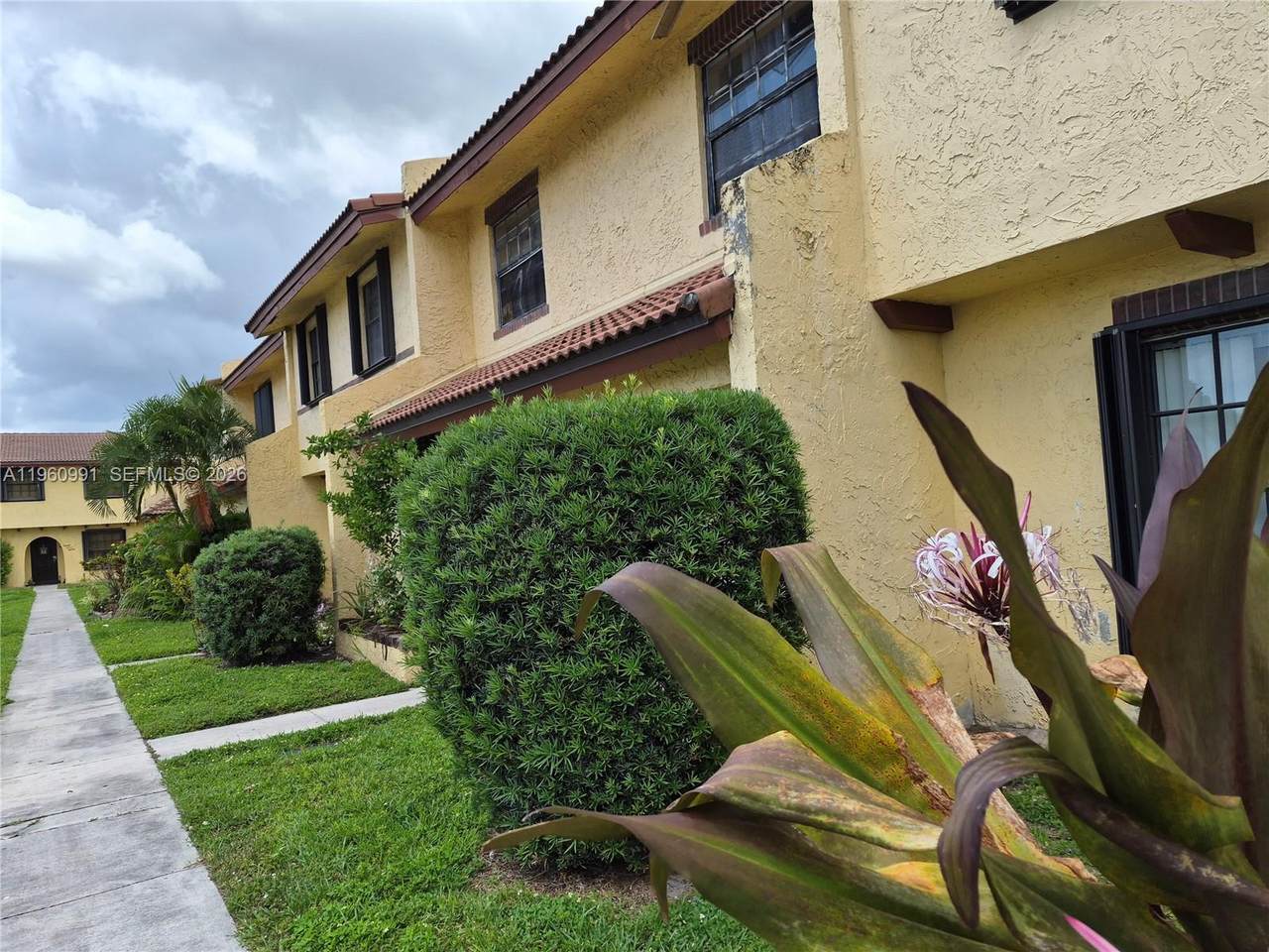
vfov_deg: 58.9
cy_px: 476
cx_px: 634
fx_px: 843
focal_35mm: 23
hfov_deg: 73.9
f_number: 1.8
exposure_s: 1/5600
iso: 80
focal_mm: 5.4
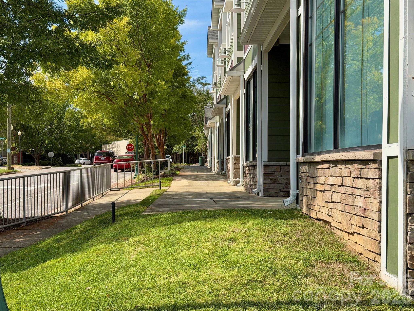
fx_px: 574
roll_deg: +0.7
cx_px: 207
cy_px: 156
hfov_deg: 39.7
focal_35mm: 48
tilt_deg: +0.4
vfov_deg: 30.3
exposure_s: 1/3378
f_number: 1.78
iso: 64
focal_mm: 6.76
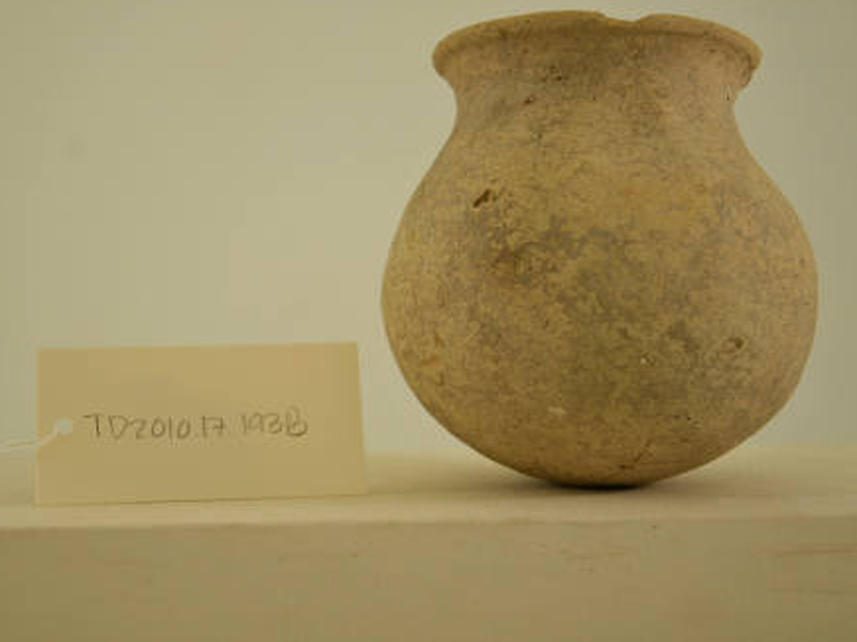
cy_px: 317
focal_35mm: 75
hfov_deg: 26.1
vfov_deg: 19.7
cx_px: 408
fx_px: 1845
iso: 200
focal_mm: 45
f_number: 4.8
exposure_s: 1/60
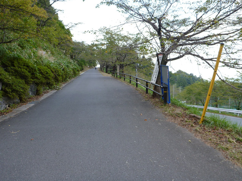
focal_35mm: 28
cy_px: 90
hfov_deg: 63.4
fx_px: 196
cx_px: 121
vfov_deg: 49.7
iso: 100
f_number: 3.3
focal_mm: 4.9
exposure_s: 1/100
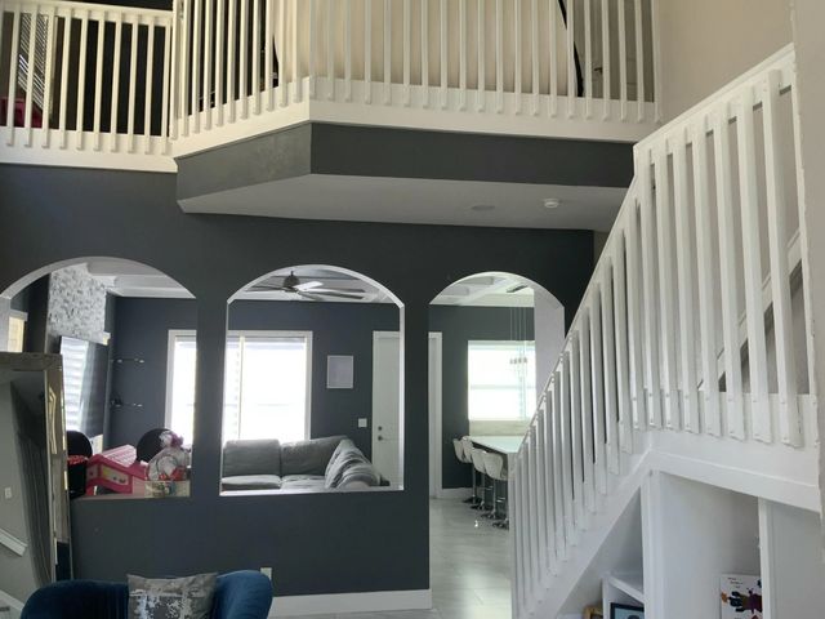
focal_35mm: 29
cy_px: 310
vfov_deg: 48.2
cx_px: 412
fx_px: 691
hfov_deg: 61.7
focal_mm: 3
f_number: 1.8
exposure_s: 1/122
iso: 50
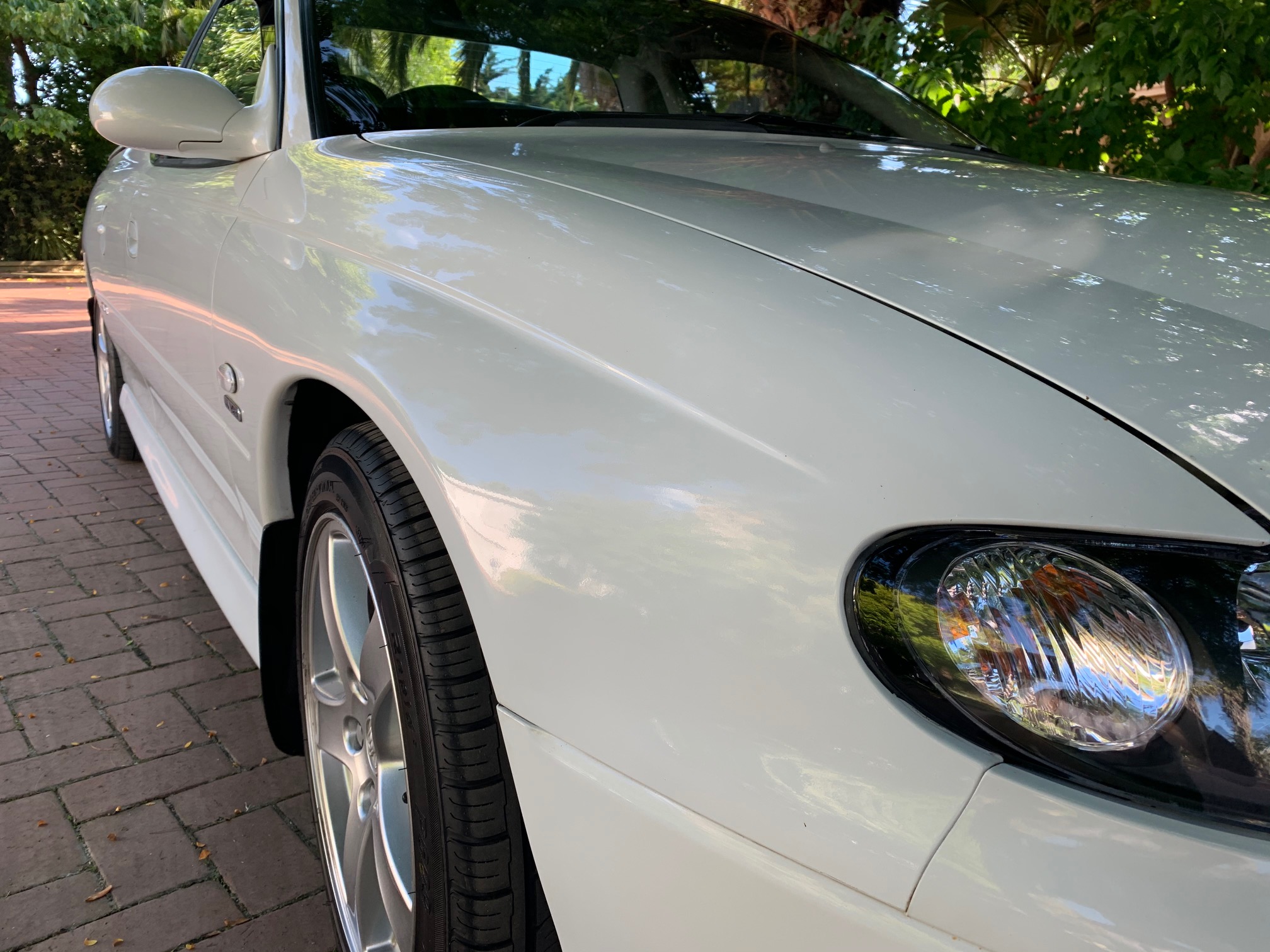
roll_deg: -2.2
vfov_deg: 53.1
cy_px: 476
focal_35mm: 26
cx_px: 635
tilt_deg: -11.9
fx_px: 954
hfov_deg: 67.3
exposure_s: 1/181
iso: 25
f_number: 1.8
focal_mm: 4.25
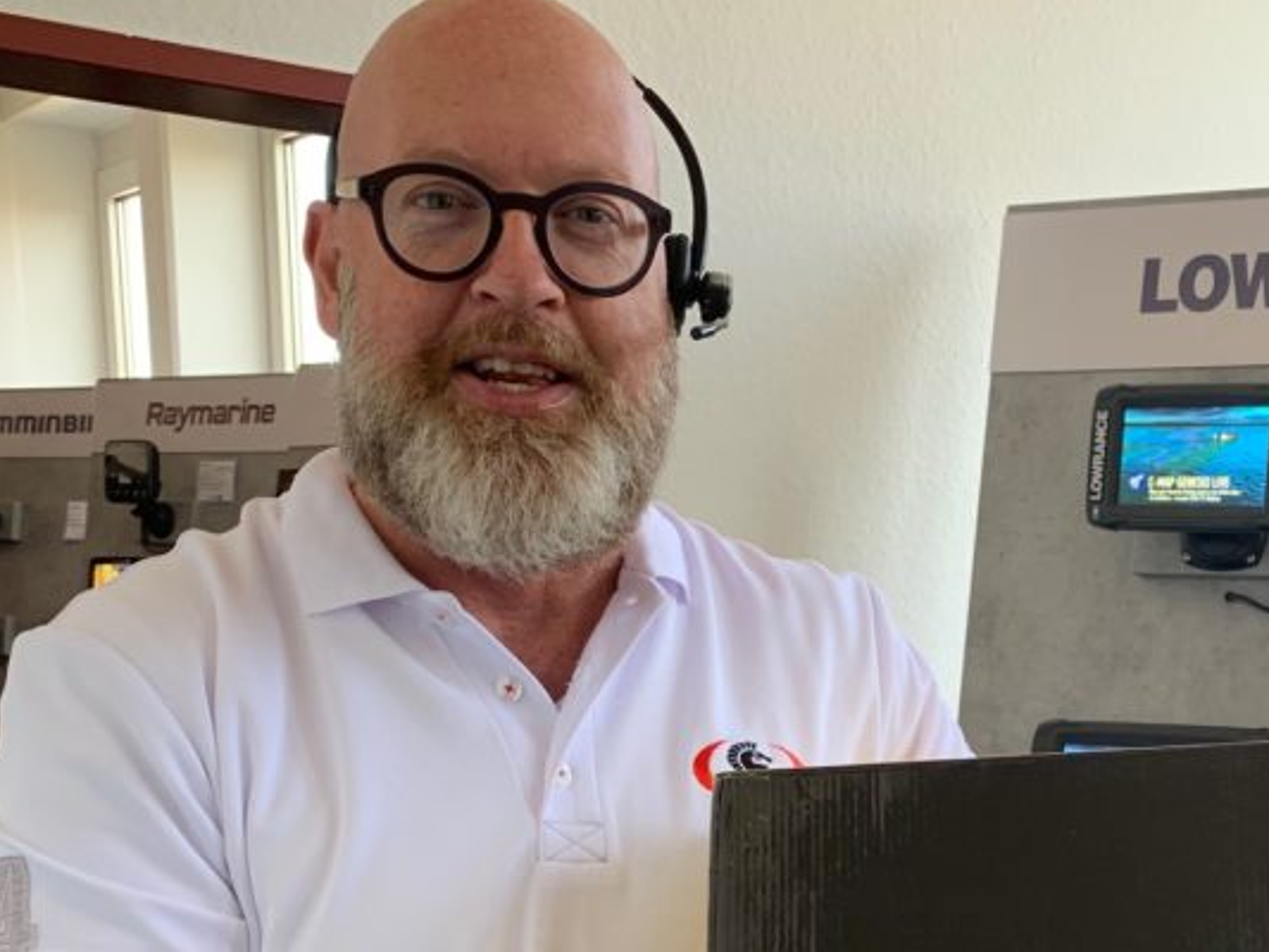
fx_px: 1907
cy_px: 914
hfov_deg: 35.5
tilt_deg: -9.1
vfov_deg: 26.8
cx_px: 1032
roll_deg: -1.3
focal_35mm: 52
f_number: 1.8
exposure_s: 1/121
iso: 64
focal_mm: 4.25
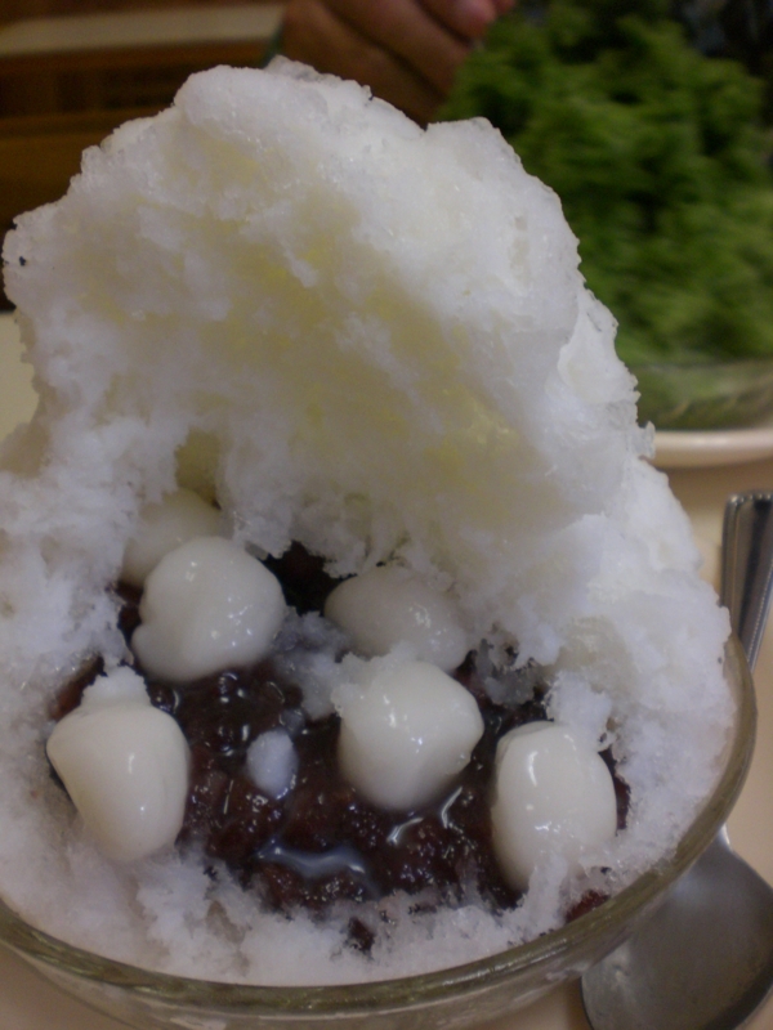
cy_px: 515
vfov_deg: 49.0
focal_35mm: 38
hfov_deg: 37.7
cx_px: 386
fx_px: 1131
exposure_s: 1/15
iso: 200
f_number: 3.1
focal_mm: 6.3
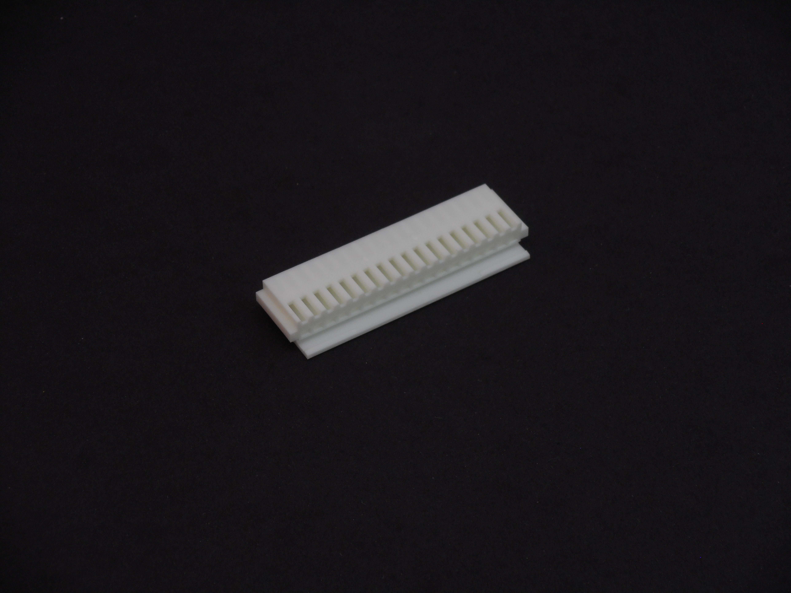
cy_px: 296
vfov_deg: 14.5
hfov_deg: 19.3
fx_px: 2331
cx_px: 396
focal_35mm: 102
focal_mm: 18.2
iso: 100
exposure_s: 1/60
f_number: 5.8
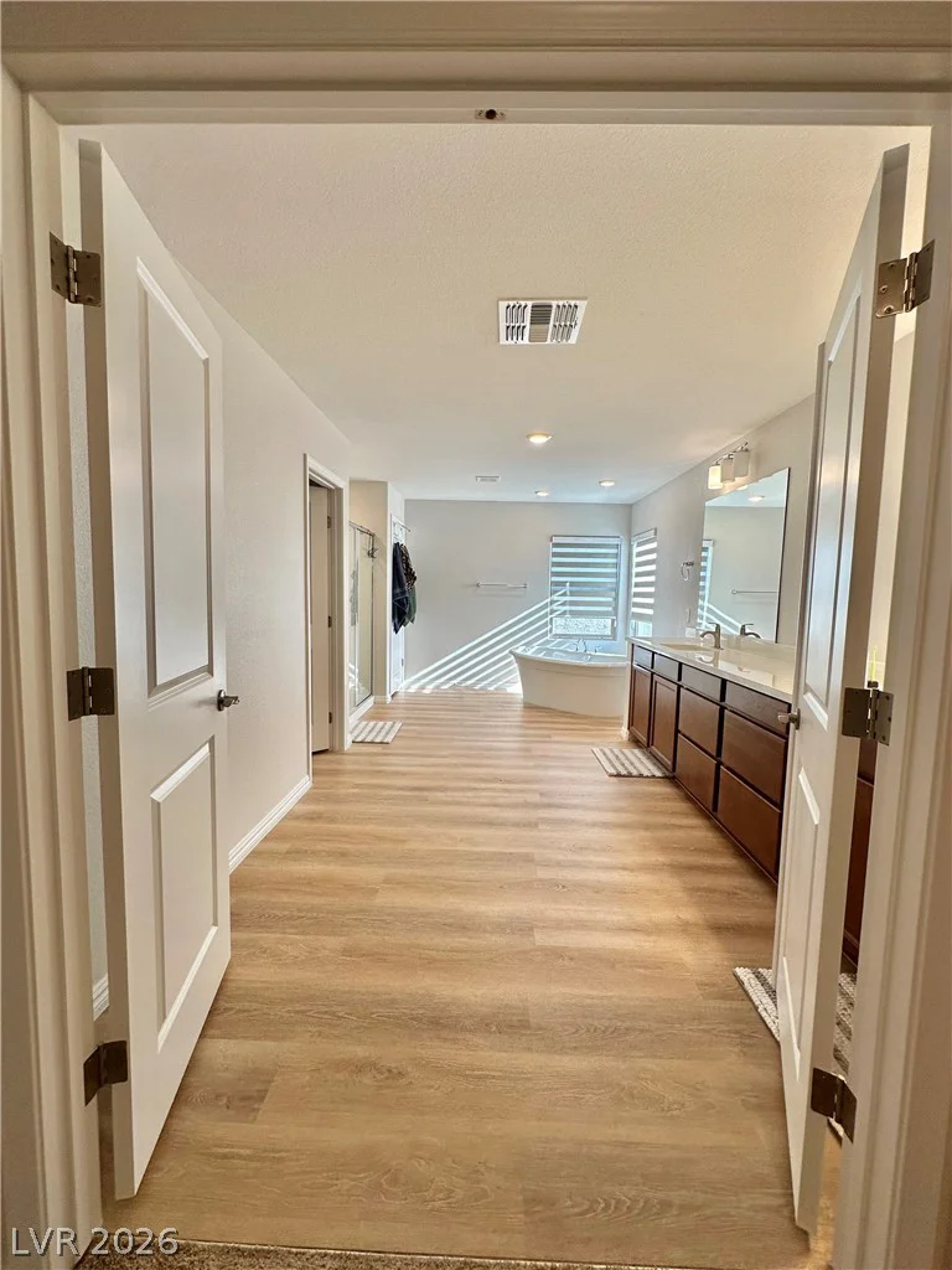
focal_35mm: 14
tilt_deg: -4.7
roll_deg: -1.8
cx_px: 476
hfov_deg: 85.7
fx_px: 513
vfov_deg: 102.1
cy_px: 635
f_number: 2.2
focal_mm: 2.22
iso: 50
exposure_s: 1/120
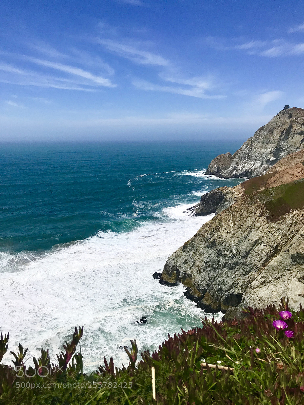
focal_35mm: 28
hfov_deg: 49.7
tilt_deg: -10.0
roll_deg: +0.8
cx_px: 152
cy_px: 202
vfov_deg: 63.4
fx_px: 328
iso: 25
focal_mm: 3.99
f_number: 1.8
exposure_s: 1/7407
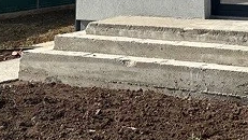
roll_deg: +0.0
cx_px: 169
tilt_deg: +10.2
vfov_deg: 9.4
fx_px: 743
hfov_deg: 18.9
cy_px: -211
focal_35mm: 113
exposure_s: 1/7042
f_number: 1.78
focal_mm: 6.86
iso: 80
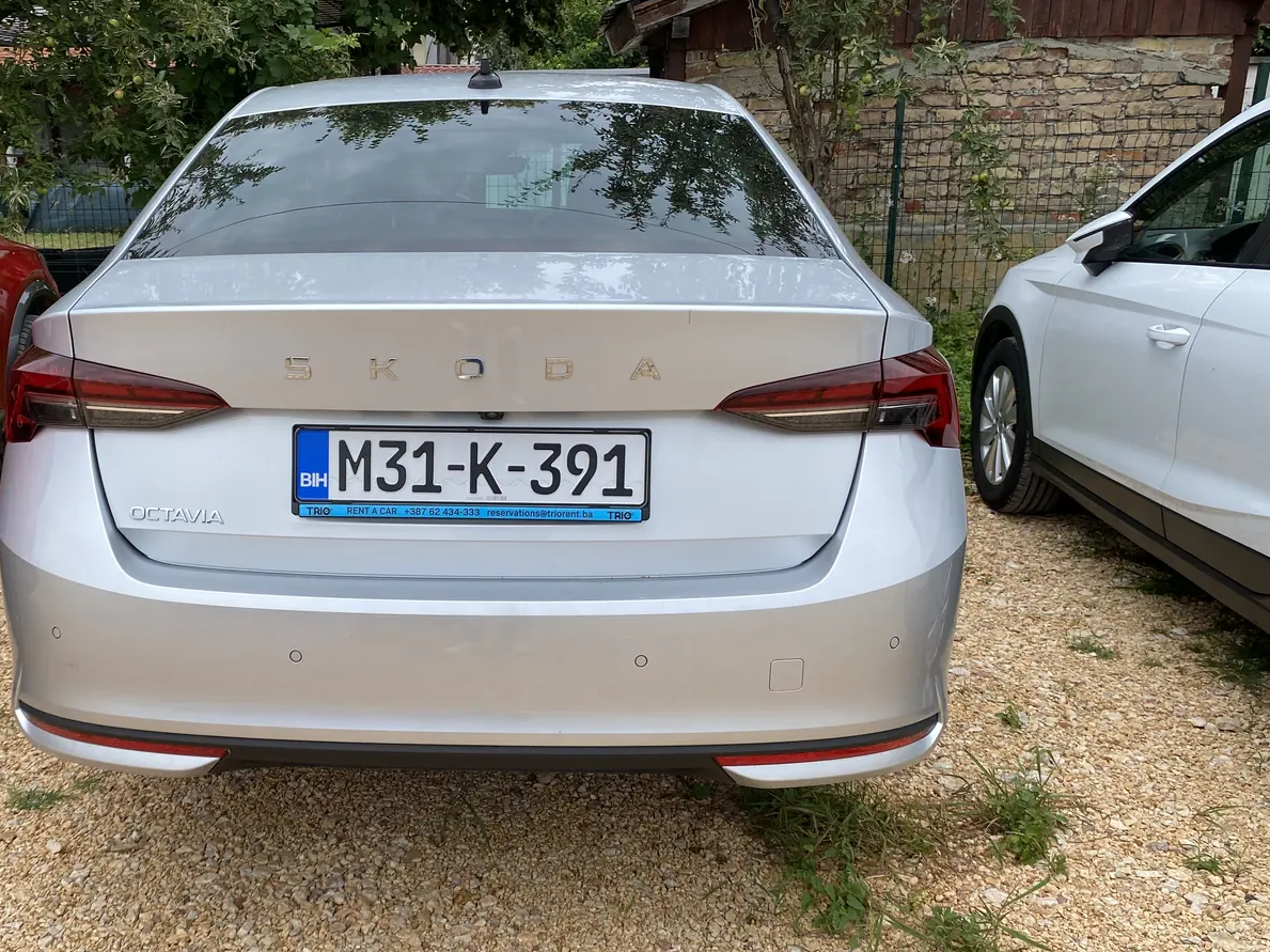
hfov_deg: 52.0
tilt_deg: -17.6
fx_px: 1284
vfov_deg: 40.6
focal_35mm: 35
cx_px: 462
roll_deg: +1.1
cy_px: 547
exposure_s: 1/1412
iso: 32
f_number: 1.8
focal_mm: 4.25
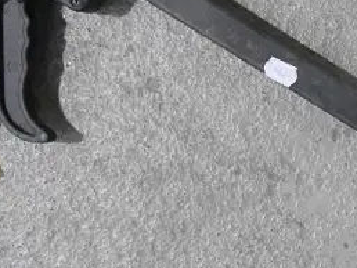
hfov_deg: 18.6
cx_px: 345
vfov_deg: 14.3
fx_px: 1063
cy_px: 75
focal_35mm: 103
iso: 3200
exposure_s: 1/80
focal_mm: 13
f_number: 4
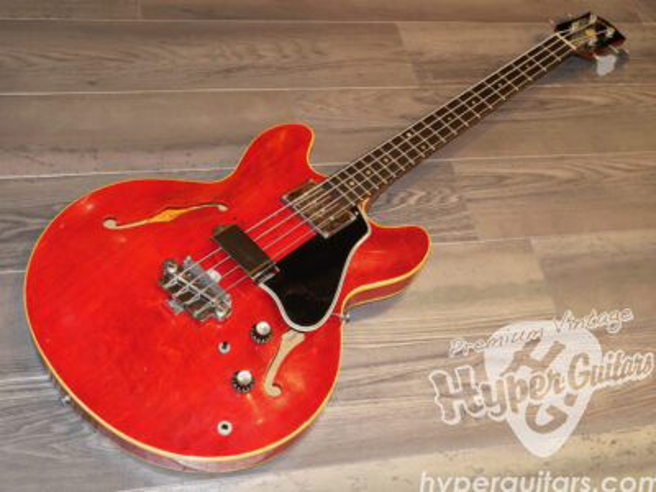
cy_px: 246
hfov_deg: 38.2
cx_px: 328
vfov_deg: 29.1
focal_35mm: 50
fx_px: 948
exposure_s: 1/50
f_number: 5.2
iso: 1000
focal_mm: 25
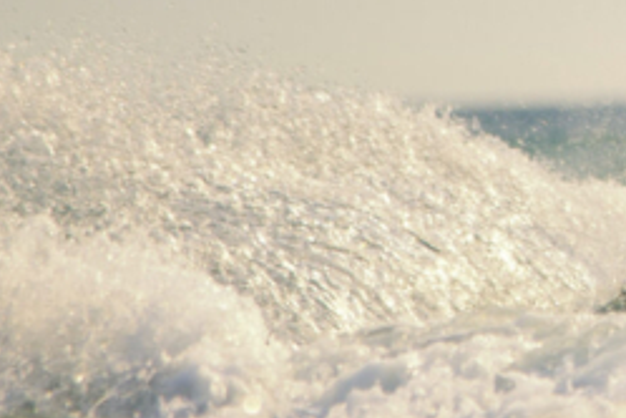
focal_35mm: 2053
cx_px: 722
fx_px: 35697
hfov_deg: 1.0
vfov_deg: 0.7
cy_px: -23
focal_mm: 500
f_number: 6.3
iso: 200
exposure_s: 1/800
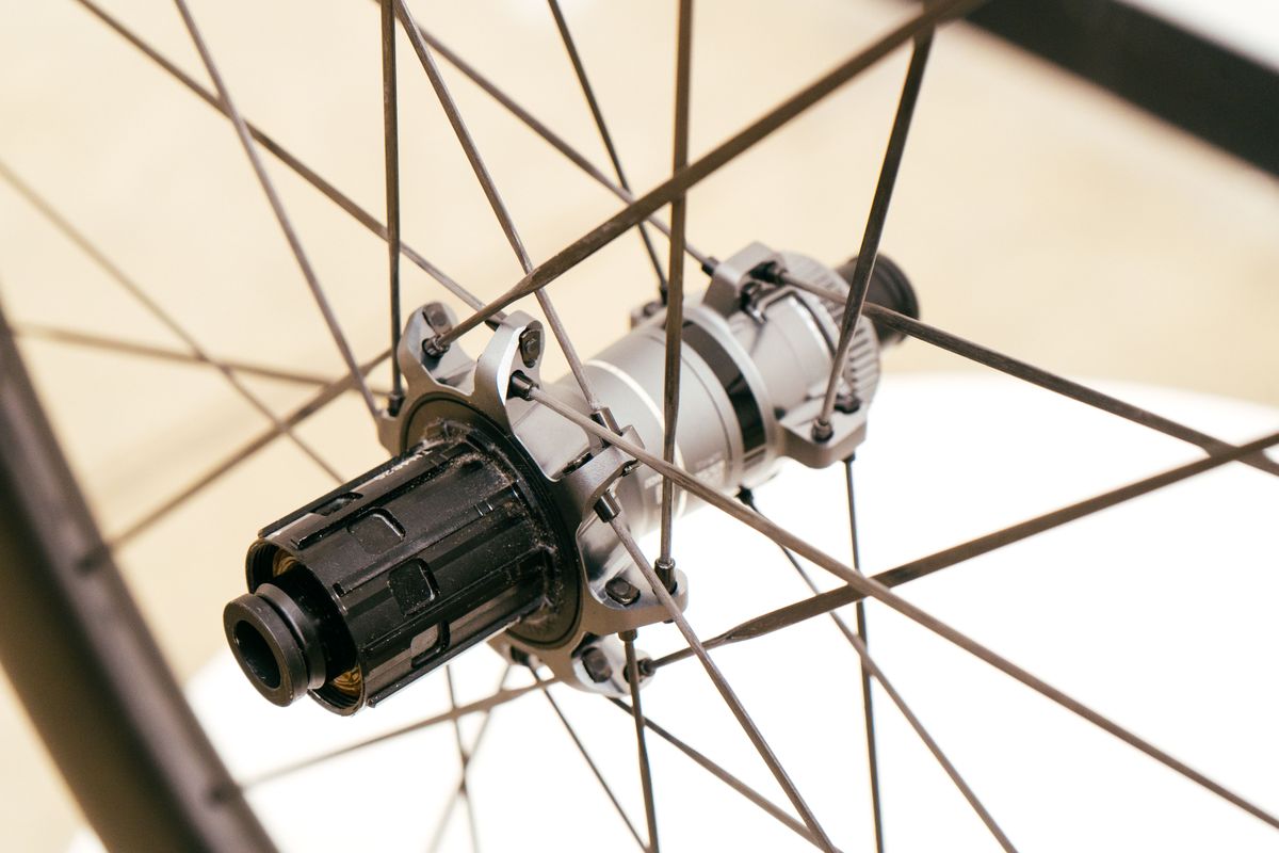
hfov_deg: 28.8
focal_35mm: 70
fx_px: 2487
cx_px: 640
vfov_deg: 19.5
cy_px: 426
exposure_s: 1/125
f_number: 7.1
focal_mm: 70
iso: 1600
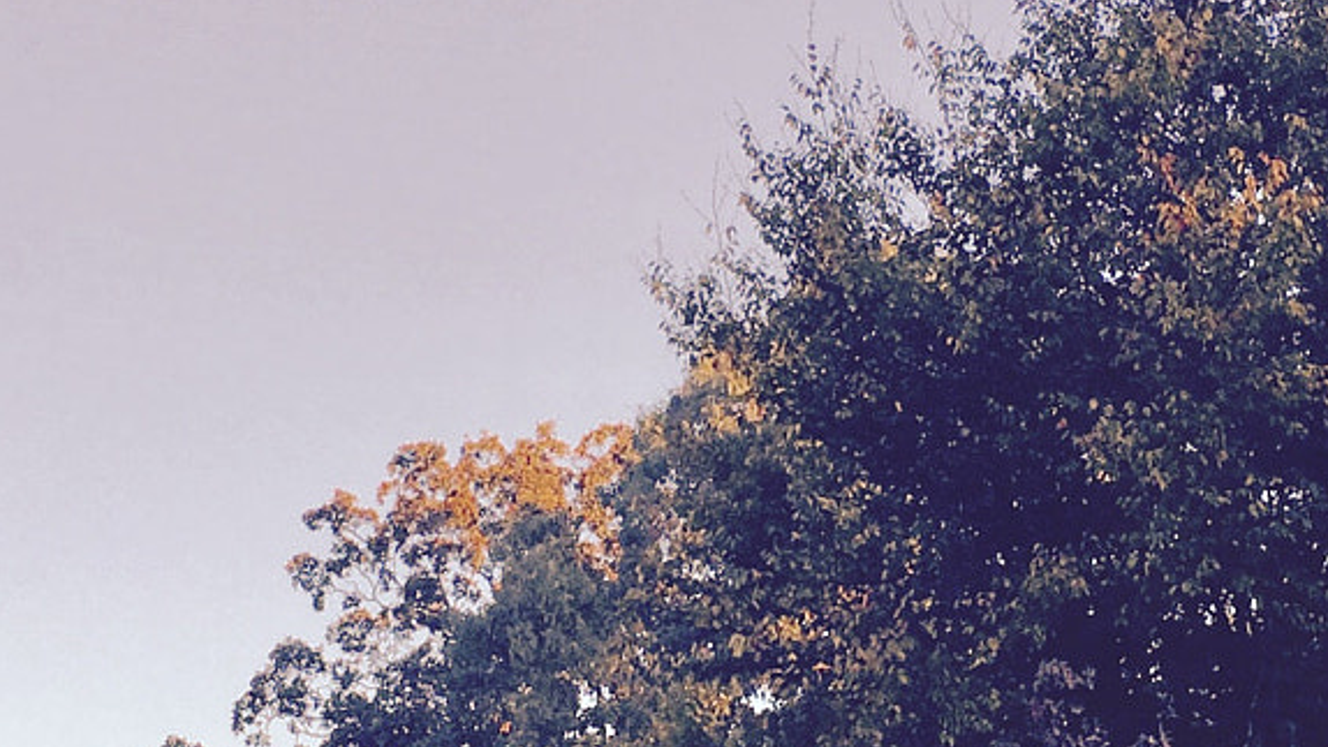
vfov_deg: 13.7
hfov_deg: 24.2
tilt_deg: +15.2
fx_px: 3099
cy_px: 504
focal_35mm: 88
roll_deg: +2.1
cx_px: 713
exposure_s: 1/366
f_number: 2.2
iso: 32
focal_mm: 4.15
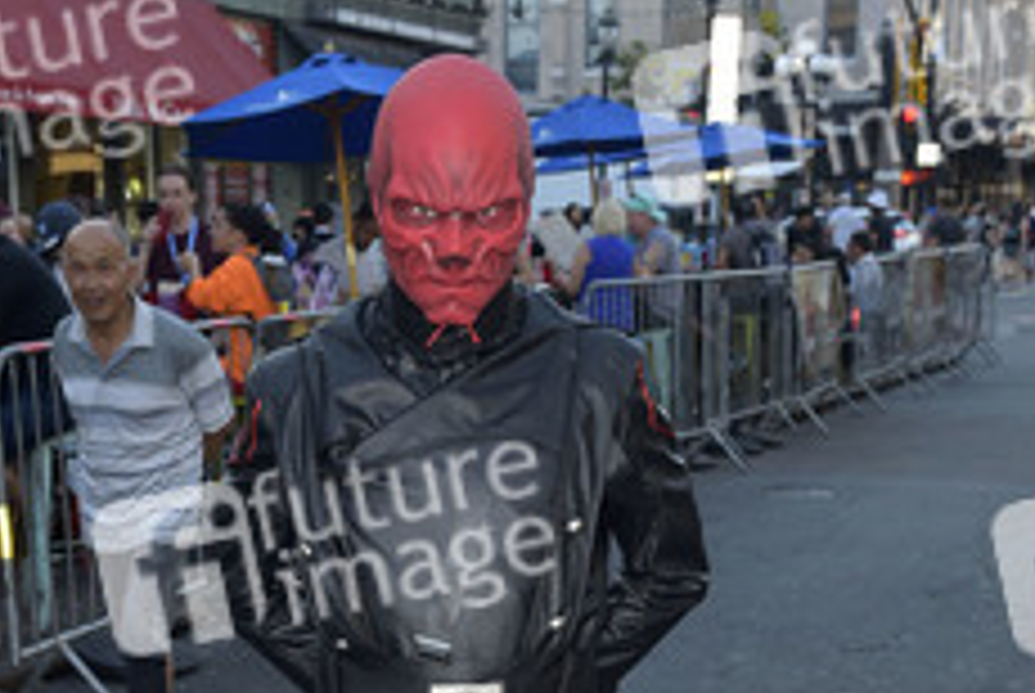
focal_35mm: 66
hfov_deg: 30.4
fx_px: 1900
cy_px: 774
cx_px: 457
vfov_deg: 19.7
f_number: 6.3
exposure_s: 1/250
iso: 320
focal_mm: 38
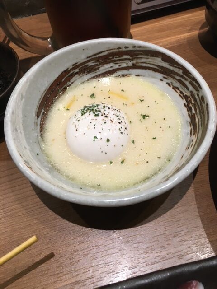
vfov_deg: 61.7
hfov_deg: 48.2
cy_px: 144
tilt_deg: -59.0
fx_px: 242
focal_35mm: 29
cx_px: 108
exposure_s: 1/30
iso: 50
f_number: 2.2
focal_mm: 4.15
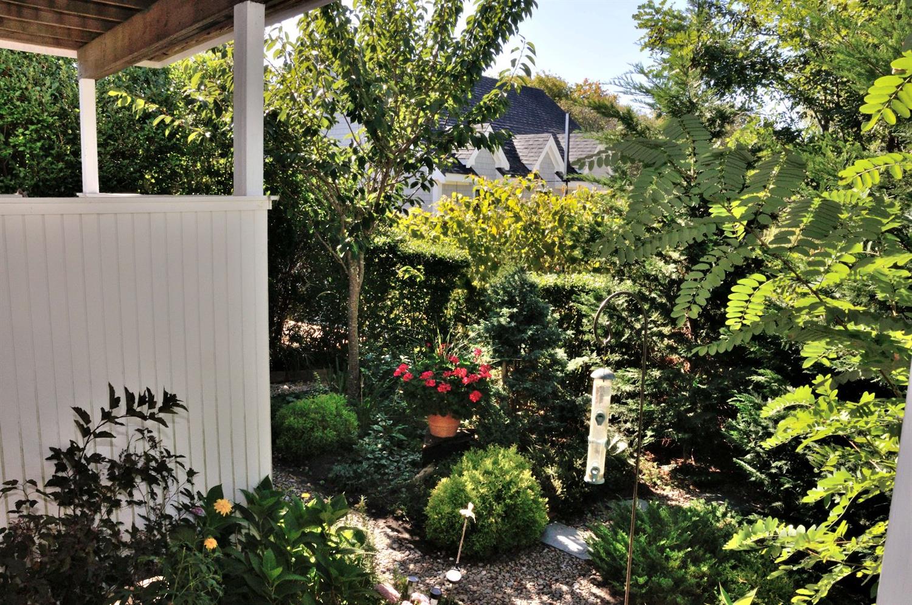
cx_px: 456
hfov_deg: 67.5
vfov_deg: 47.8
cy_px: 302
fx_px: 683
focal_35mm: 27
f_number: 18
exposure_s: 1/100
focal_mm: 18
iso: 400
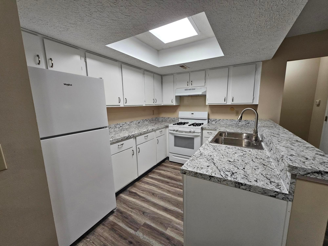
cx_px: 164
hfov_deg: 106.2
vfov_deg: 89.9
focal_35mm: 13
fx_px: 123
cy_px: 123
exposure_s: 1/60
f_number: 2.2
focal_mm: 2.2
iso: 100
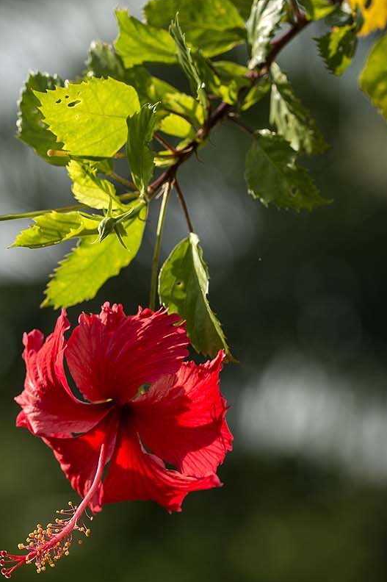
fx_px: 4408
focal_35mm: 273
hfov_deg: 5.0
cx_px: 46
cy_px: 209
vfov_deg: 7.5
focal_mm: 150
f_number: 7.1
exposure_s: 1/1250
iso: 250
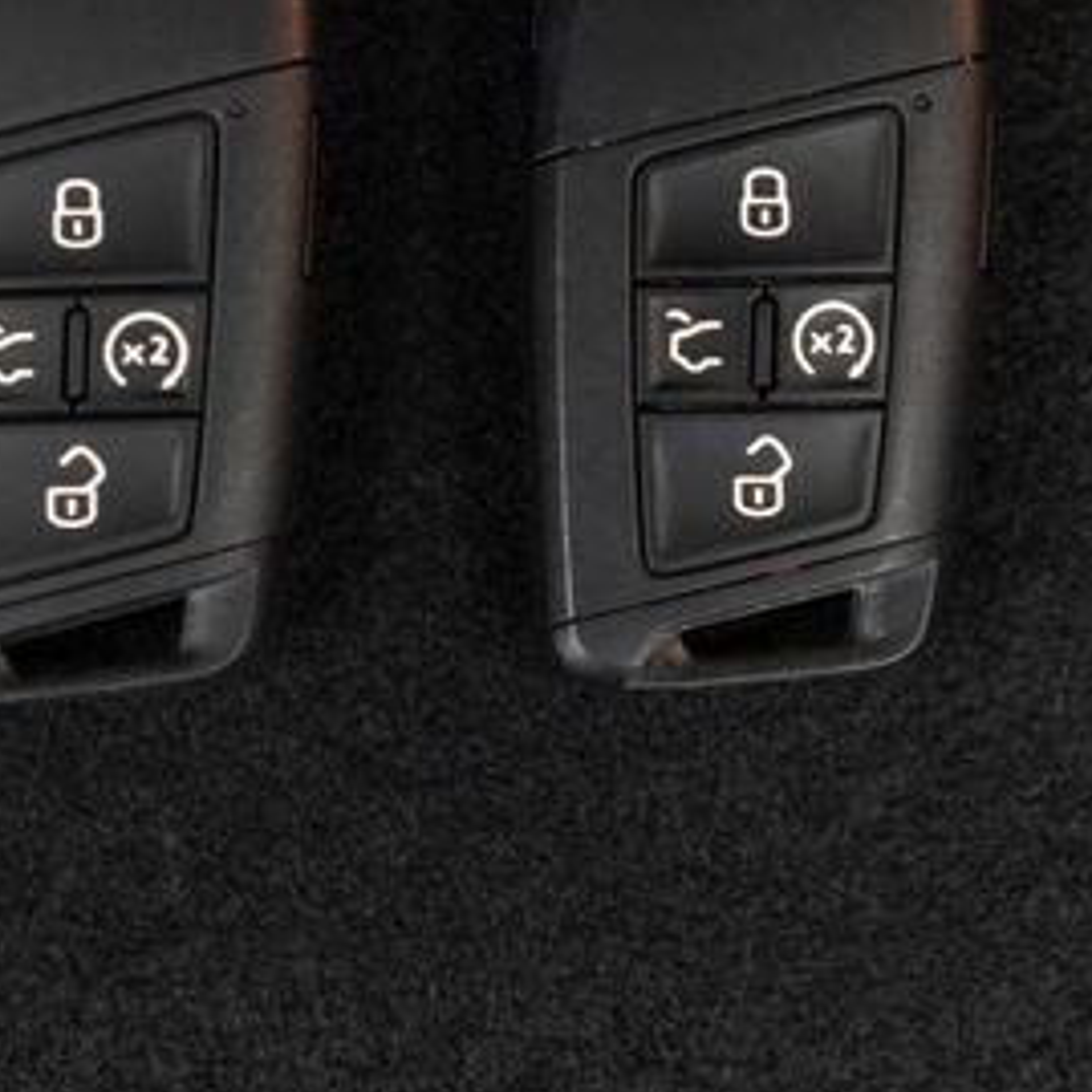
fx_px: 3034
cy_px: 298
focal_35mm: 85
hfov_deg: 20.4
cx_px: 422
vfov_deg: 20.3
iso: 800
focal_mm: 28
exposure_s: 1/40
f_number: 3.2
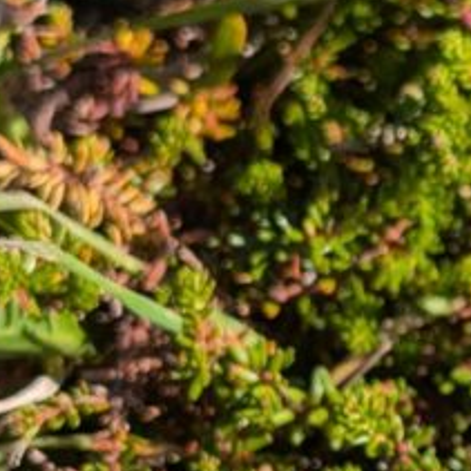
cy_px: 346
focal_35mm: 158
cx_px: 614
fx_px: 2432
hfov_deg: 10.8
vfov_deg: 11.0
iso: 20
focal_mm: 6.9
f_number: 1.68
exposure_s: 1/794
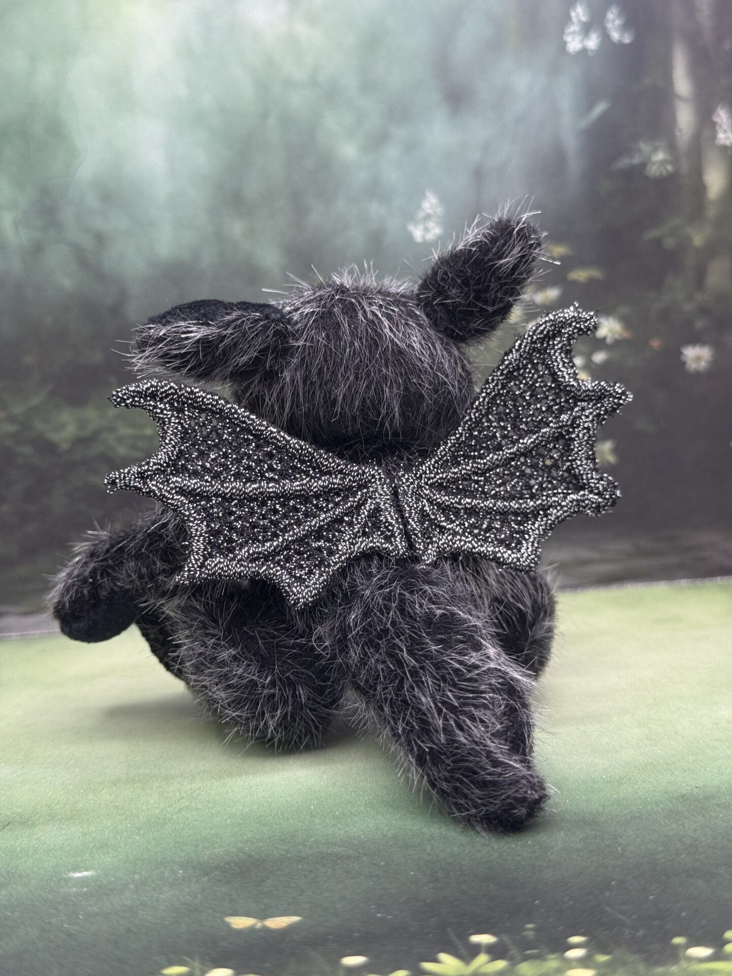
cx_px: 366
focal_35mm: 48
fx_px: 1353
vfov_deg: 39.7
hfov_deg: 30.3
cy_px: 488
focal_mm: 6.76
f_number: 1.78
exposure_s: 1/118
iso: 100
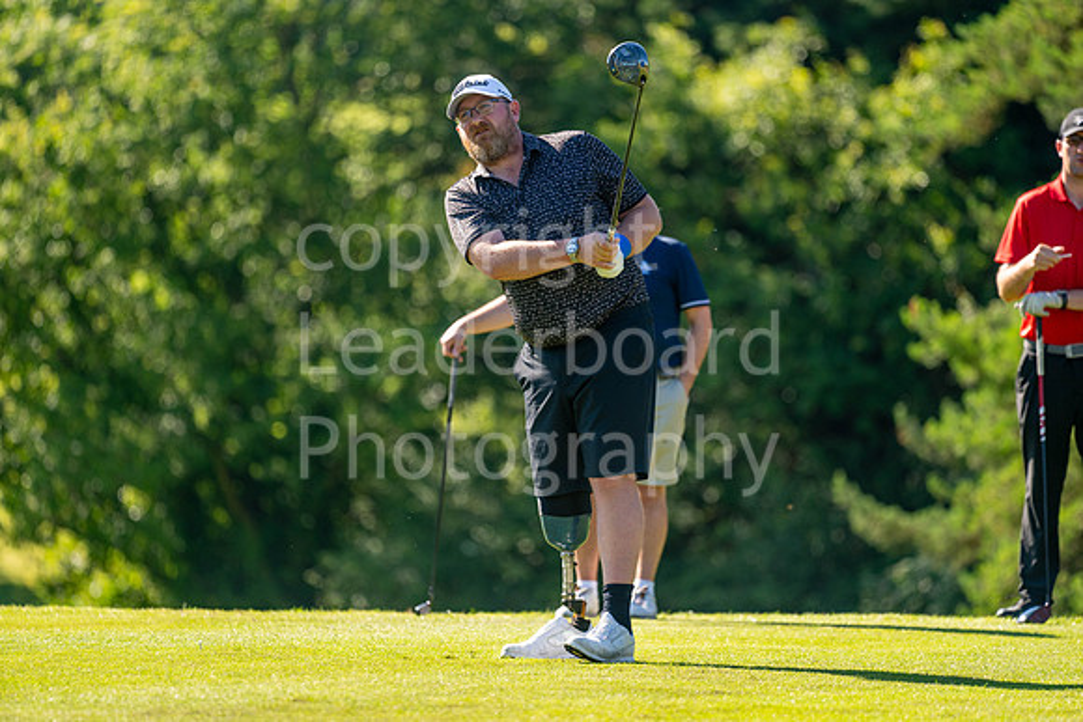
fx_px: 9027
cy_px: 361
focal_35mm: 300
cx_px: 542
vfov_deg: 4.6
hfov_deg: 6.9
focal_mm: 300
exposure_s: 1/800
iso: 250
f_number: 4.5
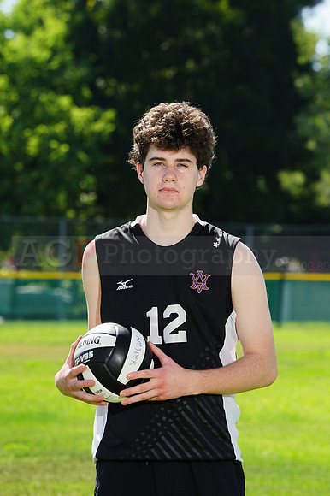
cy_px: 248
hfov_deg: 5.1
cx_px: 165
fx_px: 3689
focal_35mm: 268
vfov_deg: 7.7
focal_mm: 268
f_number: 11
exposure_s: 1/200
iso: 200
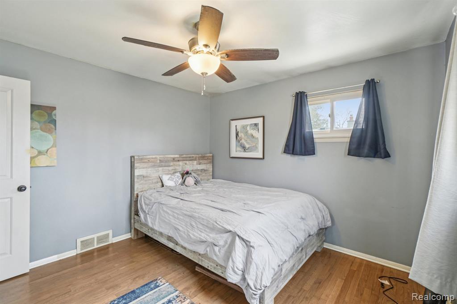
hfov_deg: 100.4
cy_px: 152
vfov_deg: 77.3
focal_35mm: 15
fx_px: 190
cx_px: 228
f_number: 8
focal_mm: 10
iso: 400
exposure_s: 1/10
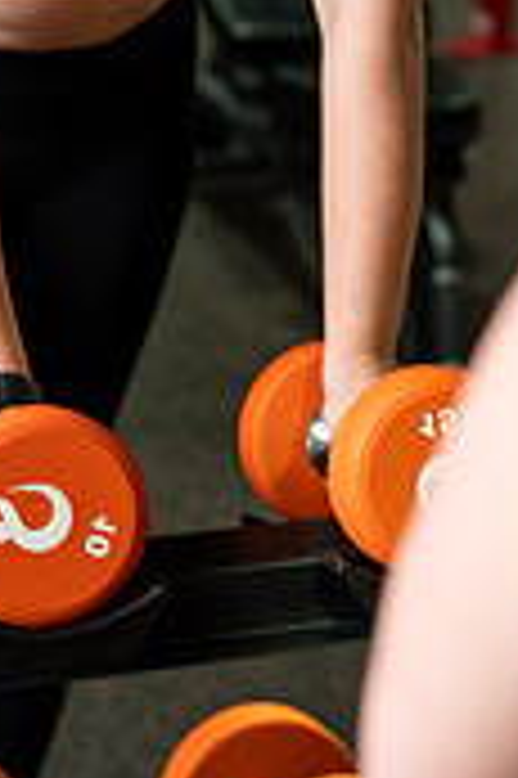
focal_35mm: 130
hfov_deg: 10.5
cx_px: 243
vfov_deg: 15.6
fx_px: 2811
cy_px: 99
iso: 400
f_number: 2.8
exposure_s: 1/160
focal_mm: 50
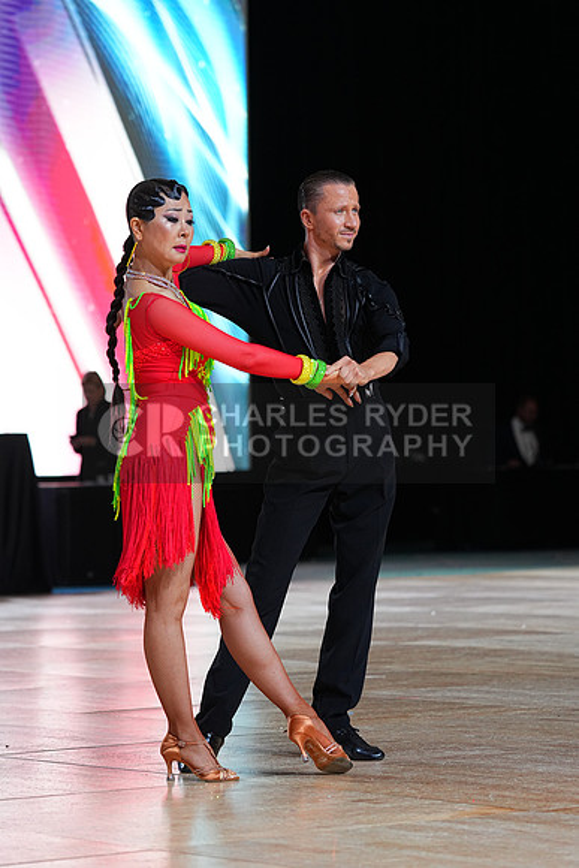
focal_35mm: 140
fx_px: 3375
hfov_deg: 9.8
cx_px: 290
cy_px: 434
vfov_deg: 14.7
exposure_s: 1/500
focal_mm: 140
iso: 1250
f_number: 4
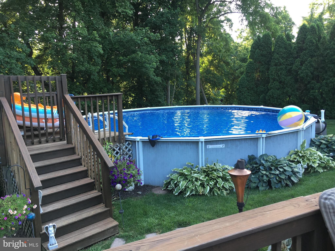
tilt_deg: -7.7
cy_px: 126
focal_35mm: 29
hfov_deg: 61.7
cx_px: 168
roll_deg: +1.1
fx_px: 281
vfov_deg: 48.2
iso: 25
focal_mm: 4.15
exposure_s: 1/60
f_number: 2.2
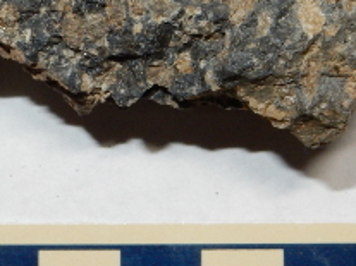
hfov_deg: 13.3
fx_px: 1521
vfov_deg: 9.9
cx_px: 167
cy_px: -14
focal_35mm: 148
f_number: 5.6
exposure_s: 1/30
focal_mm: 9
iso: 200
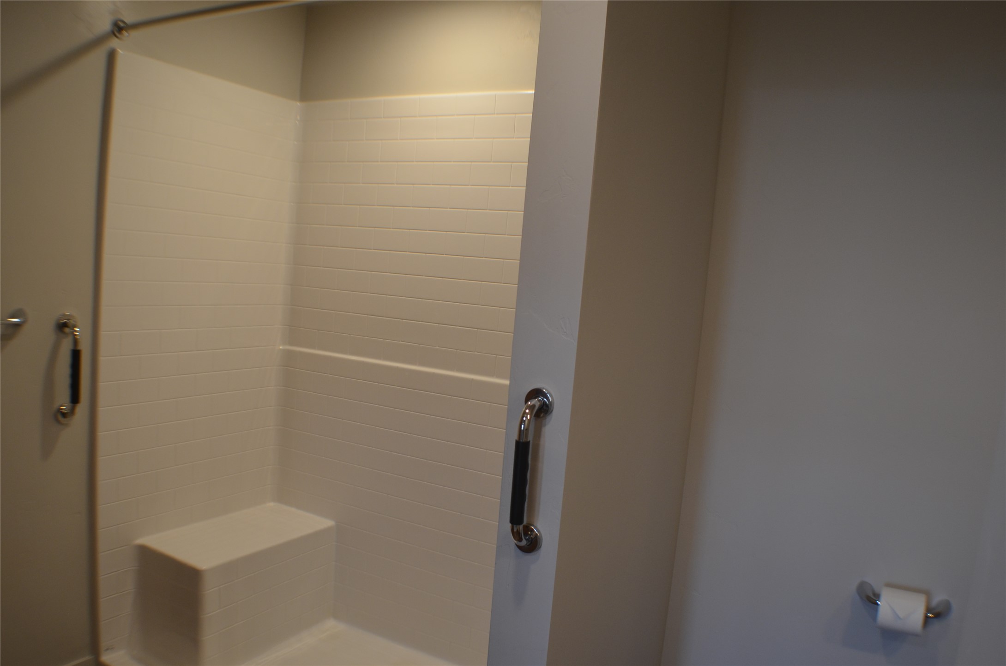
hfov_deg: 53.2
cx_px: 503
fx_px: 1004
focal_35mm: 36
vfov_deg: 36.7
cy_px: 333
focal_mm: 24
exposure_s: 1/60
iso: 400
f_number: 4
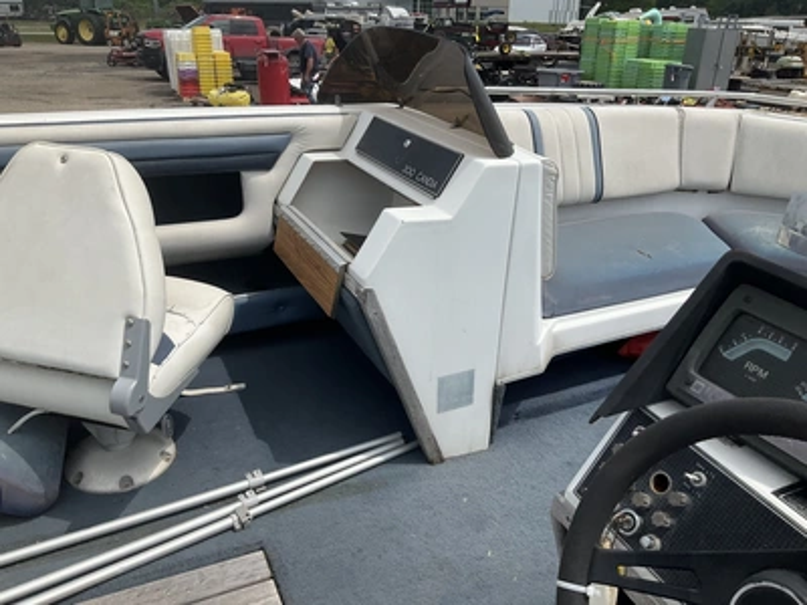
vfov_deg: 48.2
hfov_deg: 61.7
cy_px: 302
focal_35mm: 29
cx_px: 404
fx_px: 676
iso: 25
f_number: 1.8
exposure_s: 1/2801
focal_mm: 3
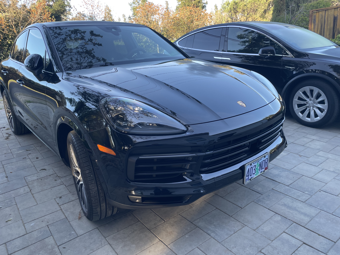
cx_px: 170
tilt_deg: -15.2
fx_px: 255
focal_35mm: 26
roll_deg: +5.2
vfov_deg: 53.1
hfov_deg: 67.3
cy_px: 128
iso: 32
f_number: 1.6
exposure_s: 1/122
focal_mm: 4.2
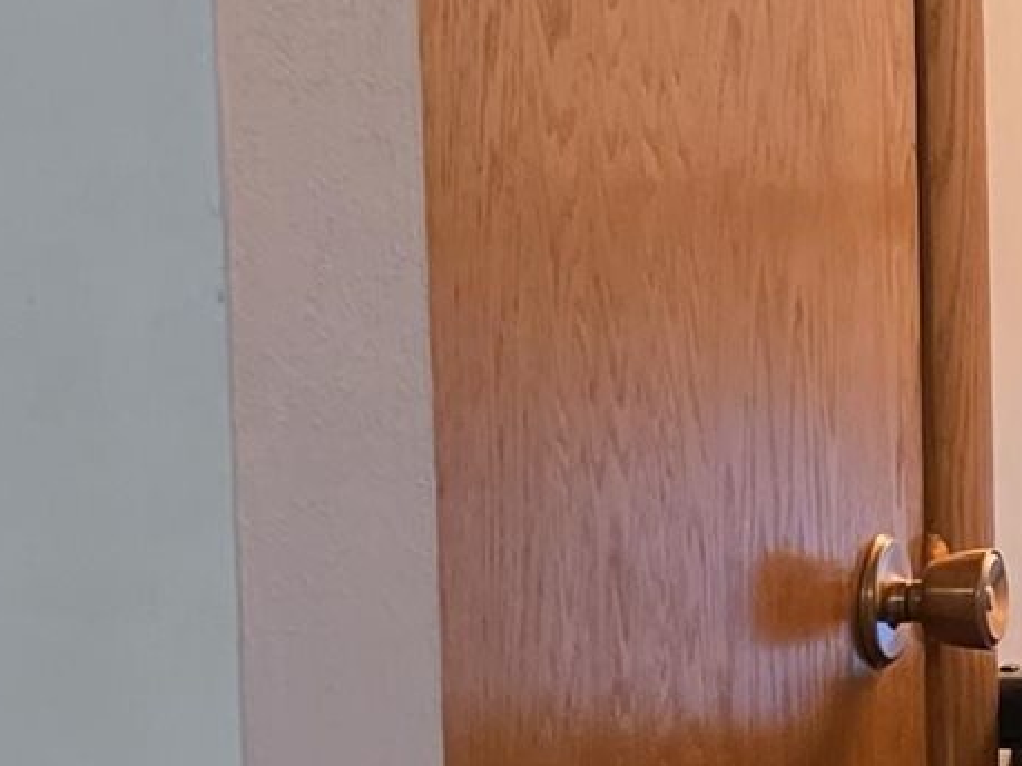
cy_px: 249
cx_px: 1679
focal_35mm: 154
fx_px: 4545
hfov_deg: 12.0
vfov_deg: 9.6
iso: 640
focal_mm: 6.3
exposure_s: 1/120
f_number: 1.7
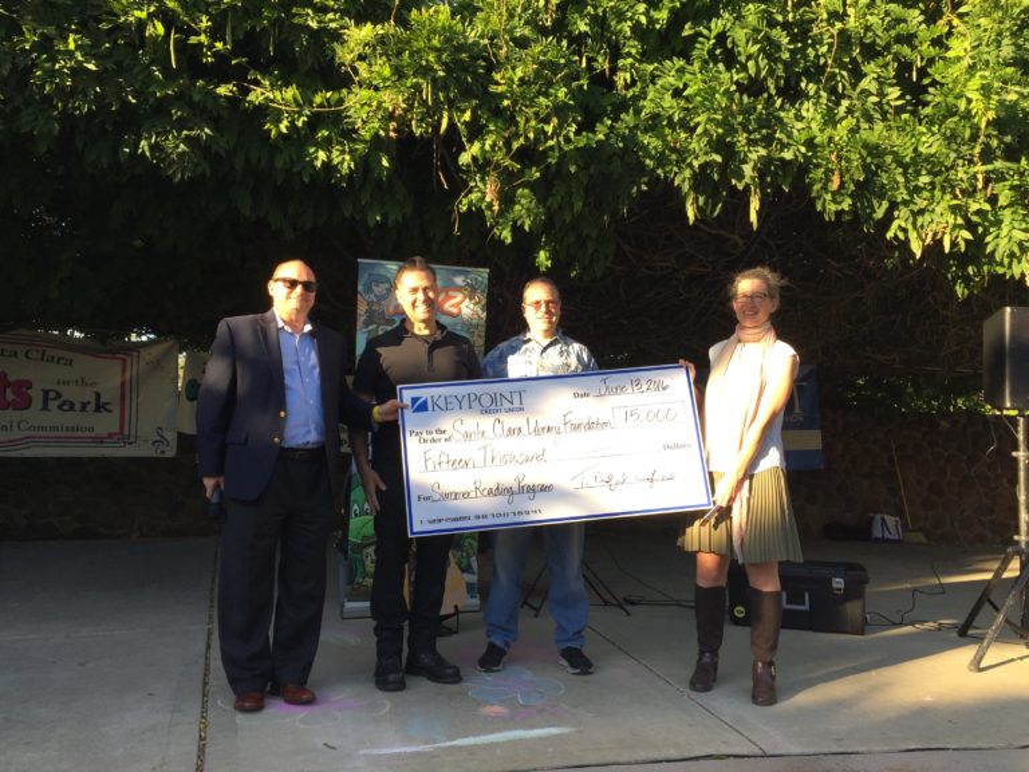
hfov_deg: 61.7
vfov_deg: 48.2
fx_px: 862
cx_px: 514
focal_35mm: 29
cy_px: 386
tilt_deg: +3.8
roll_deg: -1.5
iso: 32
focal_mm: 4.15
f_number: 2.2
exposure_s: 1/293
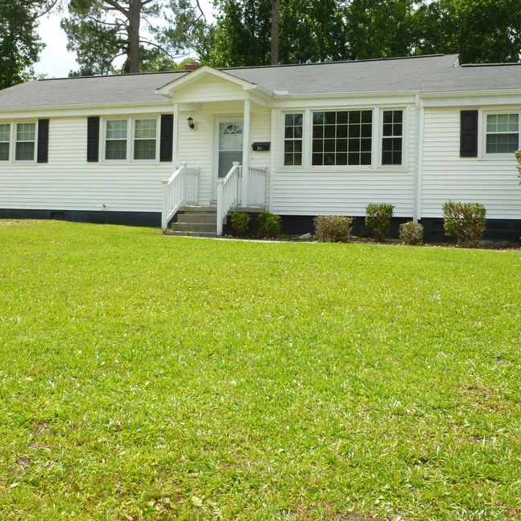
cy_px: 216
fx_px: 664
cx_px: 270
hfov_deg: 42.8
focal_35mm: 39
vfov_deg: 42.7
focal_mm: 5
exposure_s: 1/800
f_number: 3.3
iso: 100
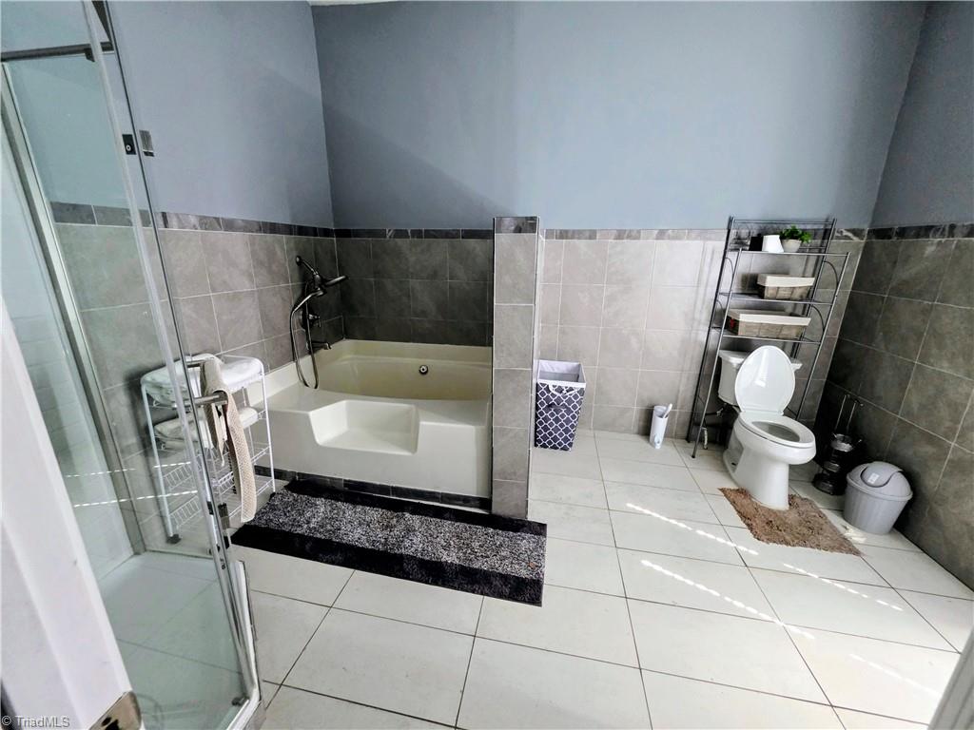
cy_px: 365
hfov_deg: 106.2
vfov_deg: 89.9
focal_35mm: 13
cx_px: 487
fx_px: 366
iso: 640
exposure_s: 1/60
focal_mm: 2.2
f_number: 1.9
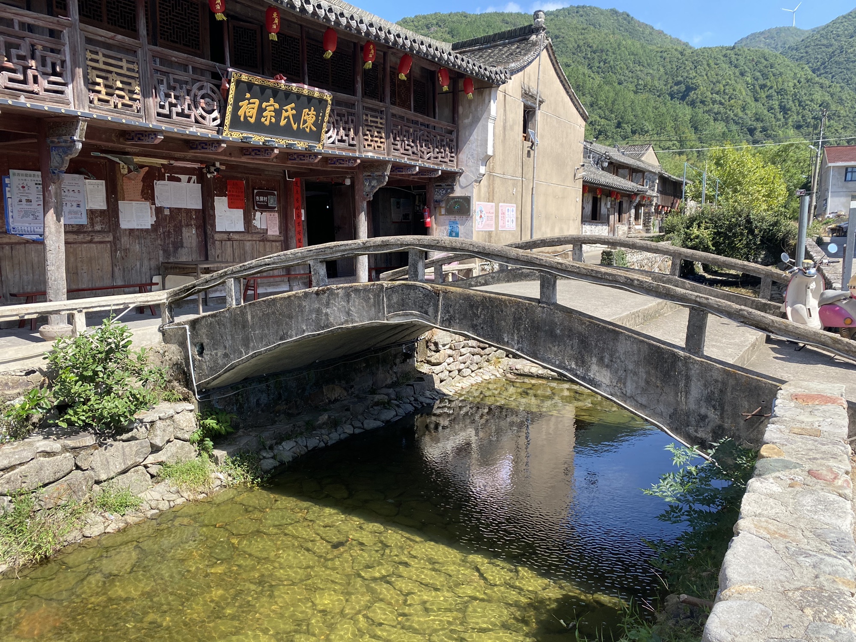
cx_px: 428
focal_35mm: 26
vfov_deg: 53.1
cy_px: 321
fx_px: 643
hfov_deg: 67.3
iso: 32
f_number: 1.8
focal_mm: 4.25
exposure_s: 1/1114
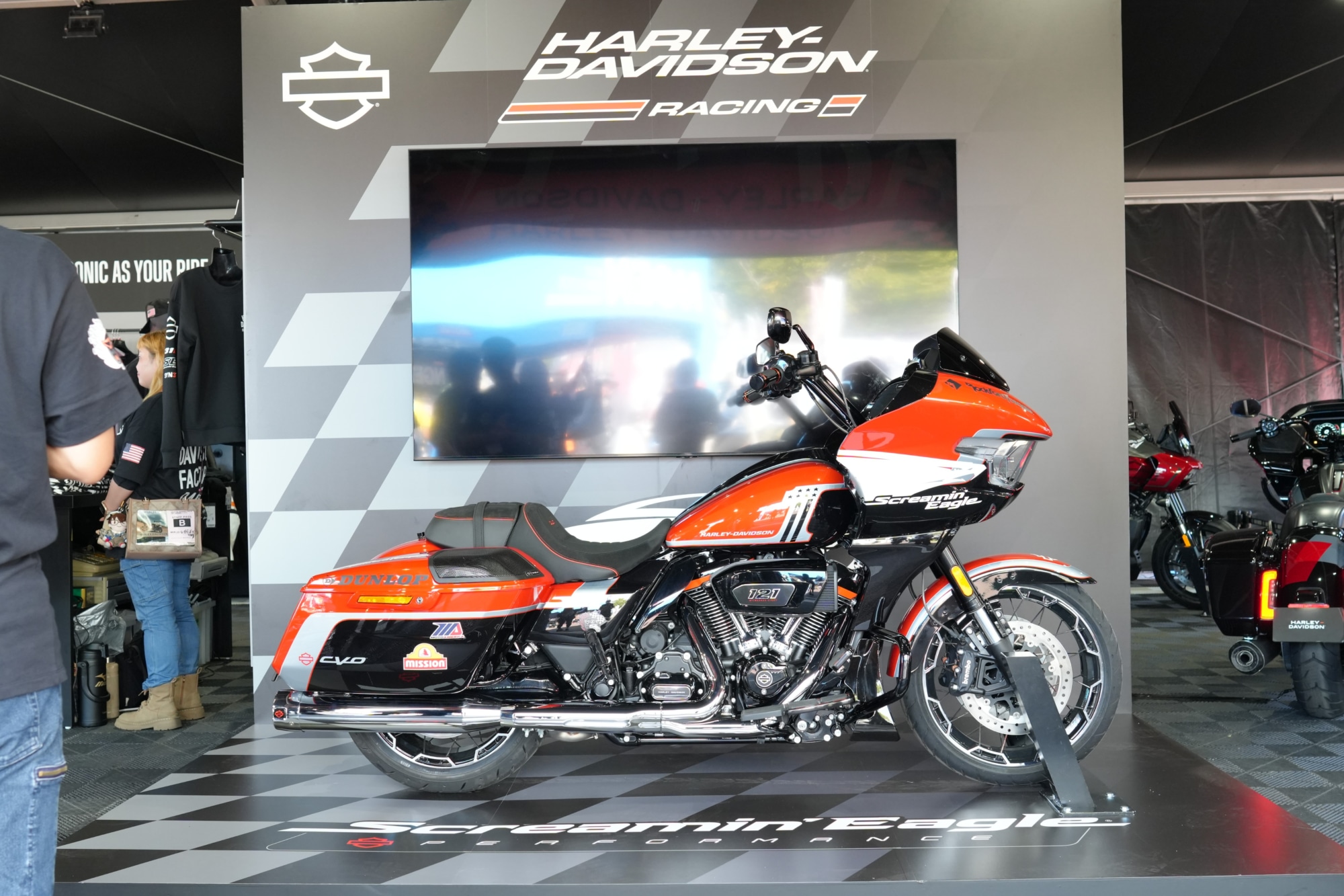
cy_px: 448
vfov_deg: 36.9
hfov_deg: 53.1
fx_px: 1344
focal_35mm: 36
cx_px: 672
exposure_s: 1/160
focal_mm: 24
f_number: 4
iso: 1000
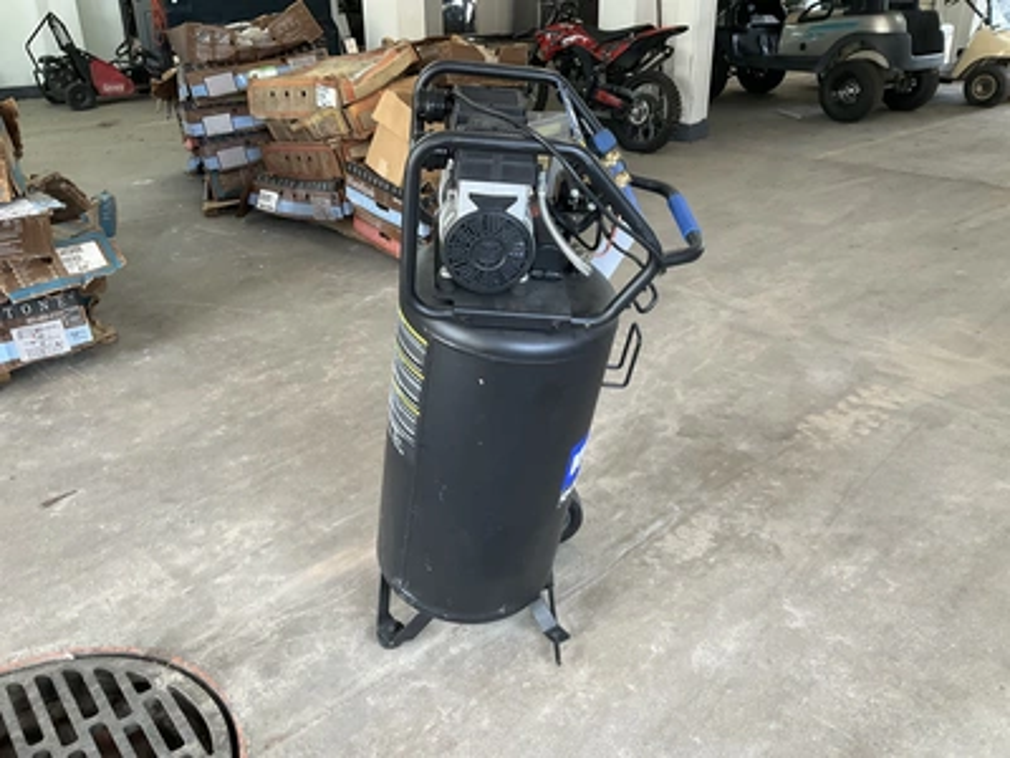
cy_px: 379
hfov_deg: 61.7
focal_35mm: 29
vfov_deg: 48.2
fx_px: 846
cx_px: 505
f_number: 1.8
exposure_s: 1/60
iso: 100
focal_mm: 3
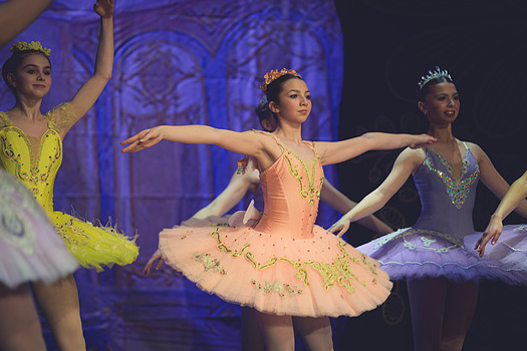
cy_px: 182
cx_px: 266
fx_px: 3235
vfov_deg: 6.2
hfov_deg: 9.3
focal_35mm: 221
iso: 1000
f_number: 2.8
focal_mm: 200
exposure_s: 1/320
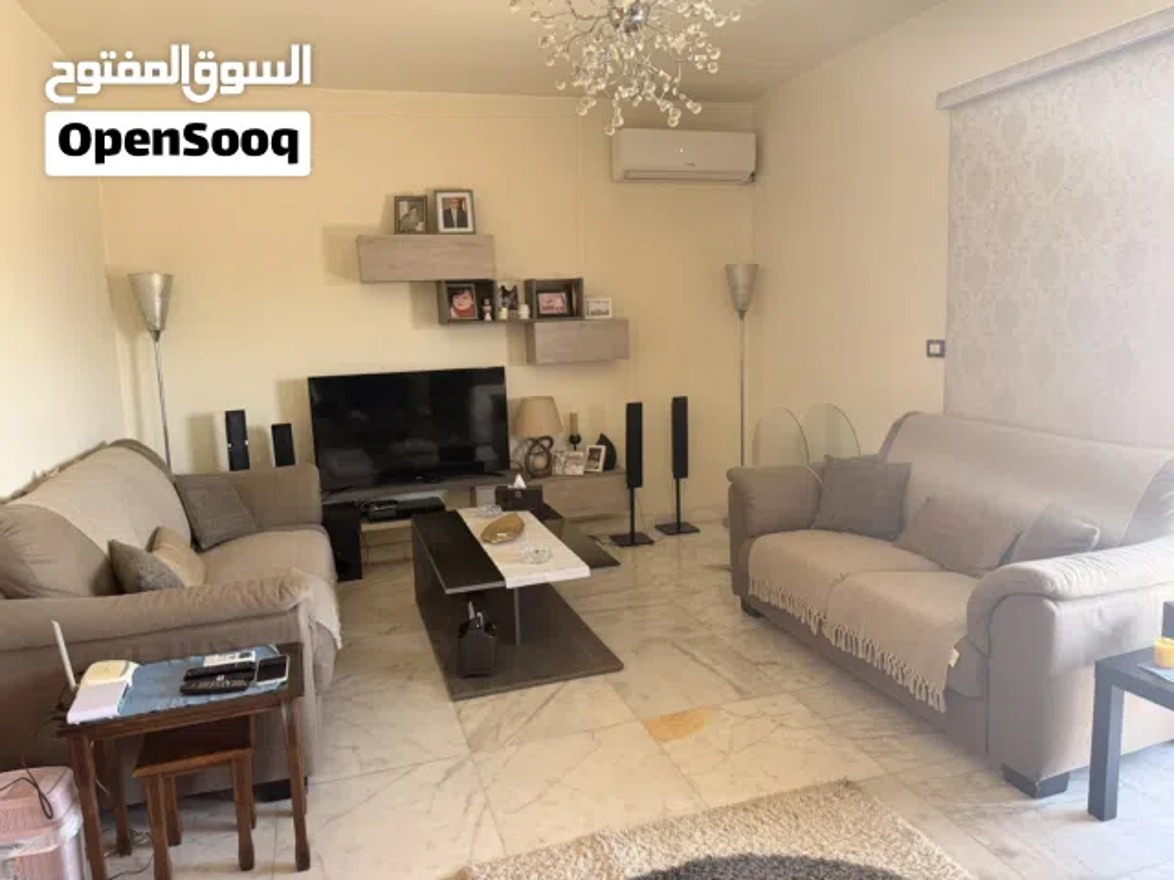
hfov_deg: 71.6
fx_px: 814
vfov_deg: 56.8
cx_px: 587
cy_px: 440
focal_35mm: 24
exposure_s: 1/60
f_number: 1.78
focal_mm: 6.76
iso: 250
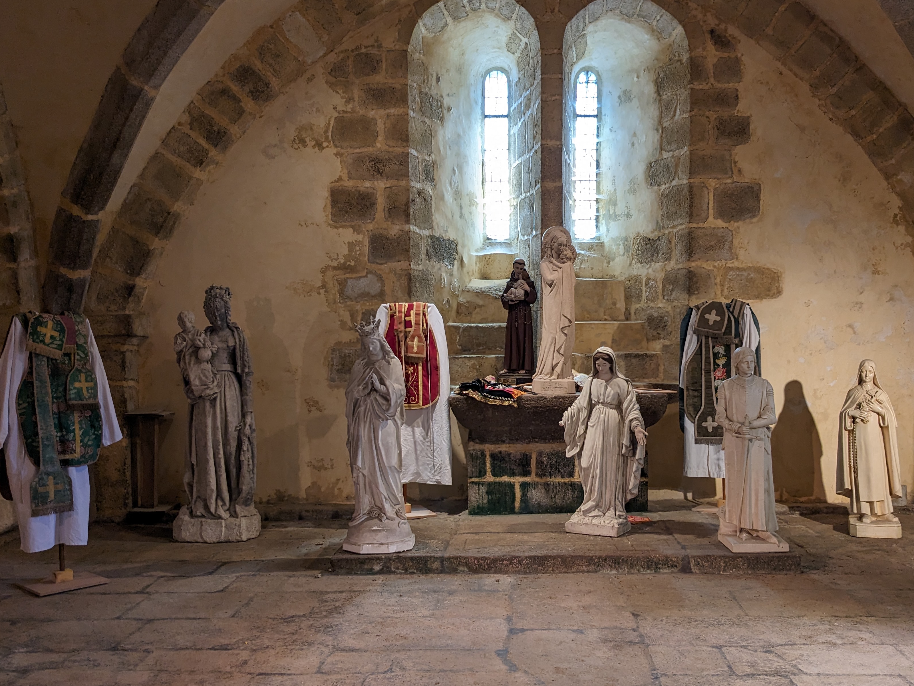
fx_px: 898
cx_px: 513
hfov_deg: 53.8
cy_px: 370
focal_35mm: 34
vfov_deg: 41.8
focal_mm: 4.38
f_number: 1.73
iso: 93
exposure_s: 1/33.3
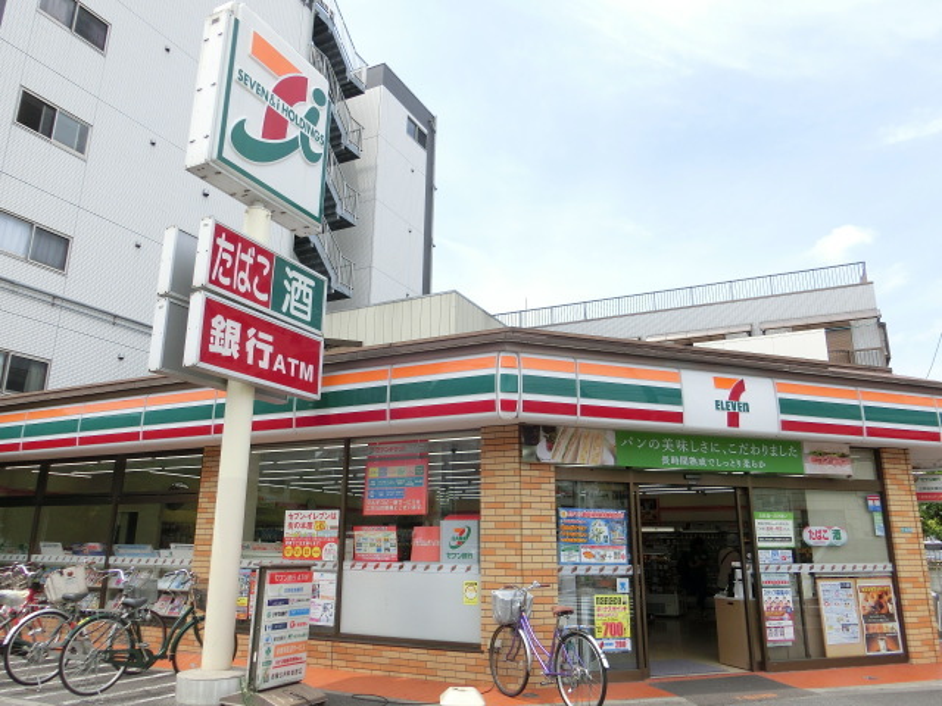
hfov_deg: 69.4
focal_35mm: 25
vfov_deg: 54.9
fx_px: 680
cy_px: 353
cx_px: 471
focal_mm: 4.5
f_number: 3.5
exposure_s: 1/640
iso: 80
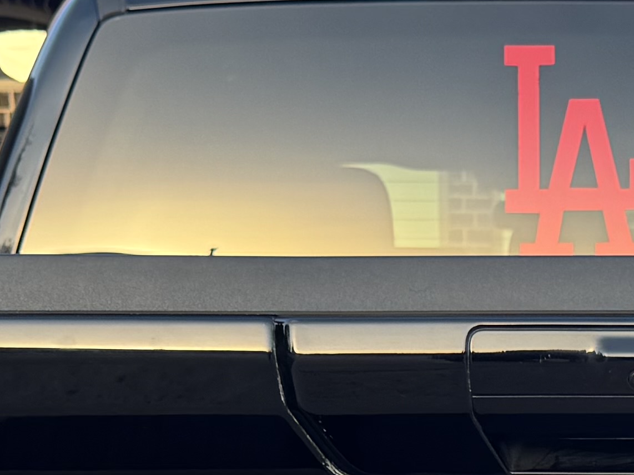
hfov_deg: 16.3
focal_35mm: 120
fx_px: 2198
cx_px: 529
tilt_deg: -9.0
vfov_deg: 11.7
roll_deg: +0.1
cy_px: 780
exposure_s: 1/305
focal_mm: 6.76
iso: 80
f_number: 1.78
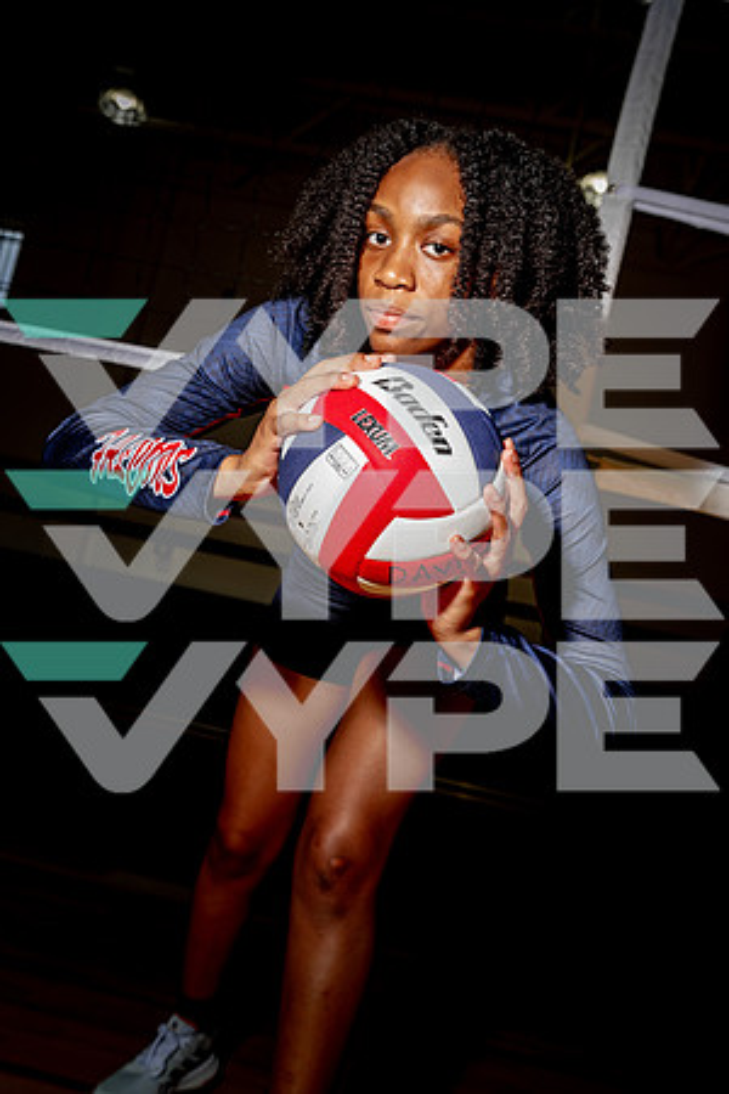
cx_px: 364
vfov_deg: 51.9
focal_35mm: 37
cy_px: 547
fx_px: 1124
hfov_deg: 35.9
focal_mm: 37
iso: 100
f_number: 6.3
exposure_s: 1/125
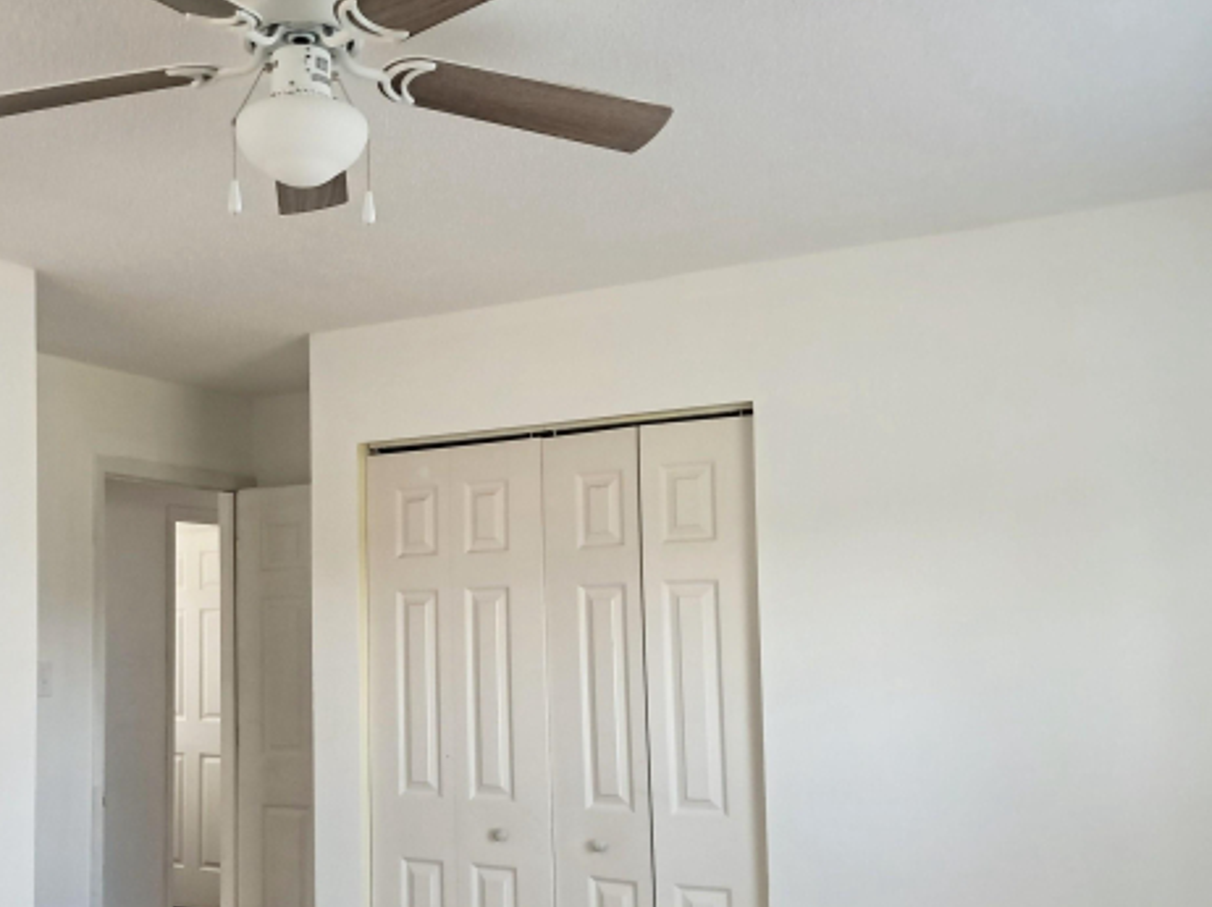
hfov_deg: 47.0
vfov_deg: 36.6
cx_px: 384
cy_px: 550
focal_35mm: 39
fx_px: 1365
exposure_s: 1/60
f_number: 1.8
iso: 200
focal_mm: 4
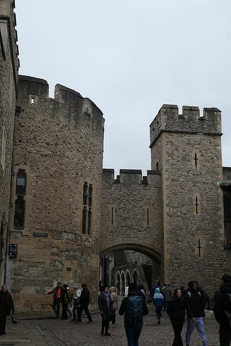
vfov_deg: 39.6
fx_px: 481
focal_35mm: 50
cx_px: 116
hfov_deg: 27.0
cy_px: 173
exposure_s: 1/500
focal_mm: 18.2
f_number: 4.2
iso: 200
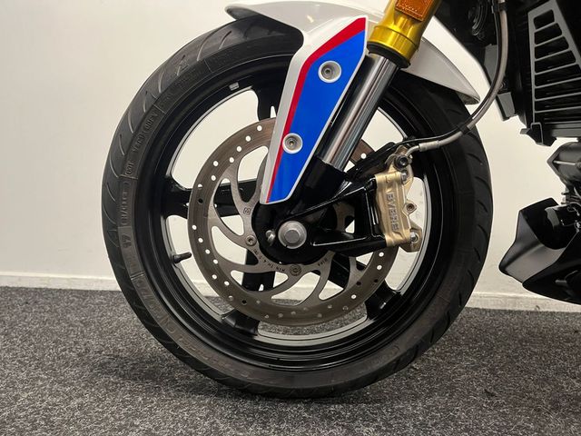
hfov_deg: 67.3
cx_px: 290
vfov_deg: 53.1
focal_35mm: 26
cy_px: 218
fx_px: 436
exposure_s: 1/50
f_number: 1.6
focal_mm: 5.1
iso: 200
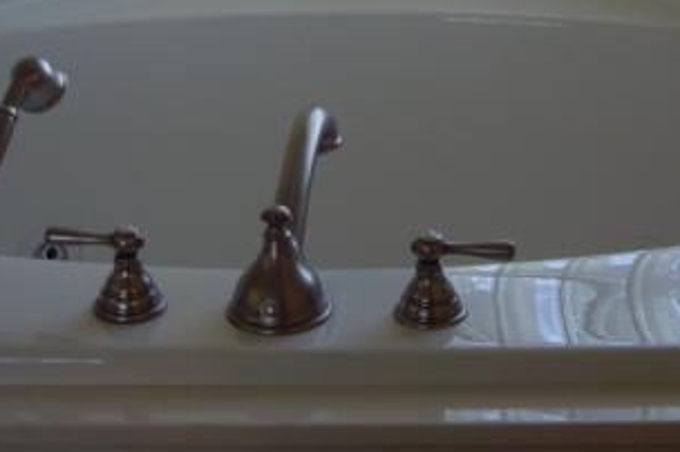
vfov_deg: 13.0
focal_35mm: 103
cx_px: 382
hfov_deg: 19.8
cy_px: -63
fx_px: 1943
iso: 100
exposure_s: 1/80
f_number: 3
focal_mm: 7.6
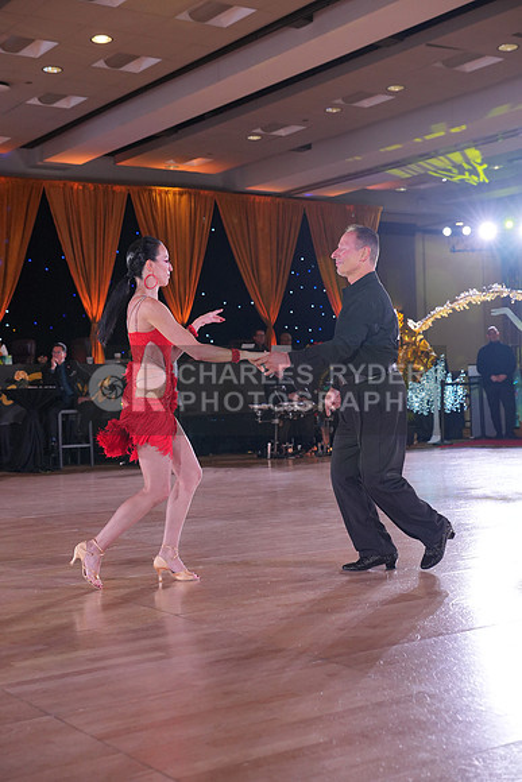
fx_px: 1087
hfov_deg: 27.0
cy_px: 391
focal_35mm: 50
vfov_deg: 39.6
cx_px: 261
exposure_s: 1/400
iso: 1600
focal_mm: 50
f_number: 4
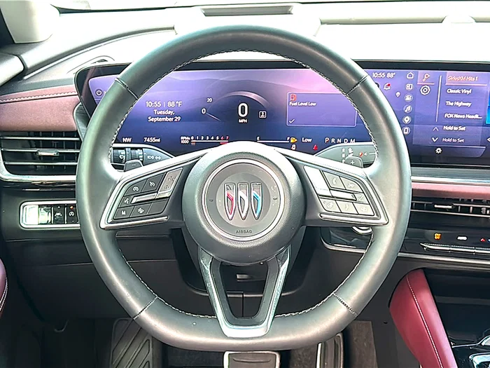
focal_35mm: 46
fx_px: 651
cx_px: 245
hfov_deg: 41.2
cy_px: 184
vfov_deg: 31.5
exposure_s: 1/64
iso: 80
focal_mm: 6.86
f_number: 1.78
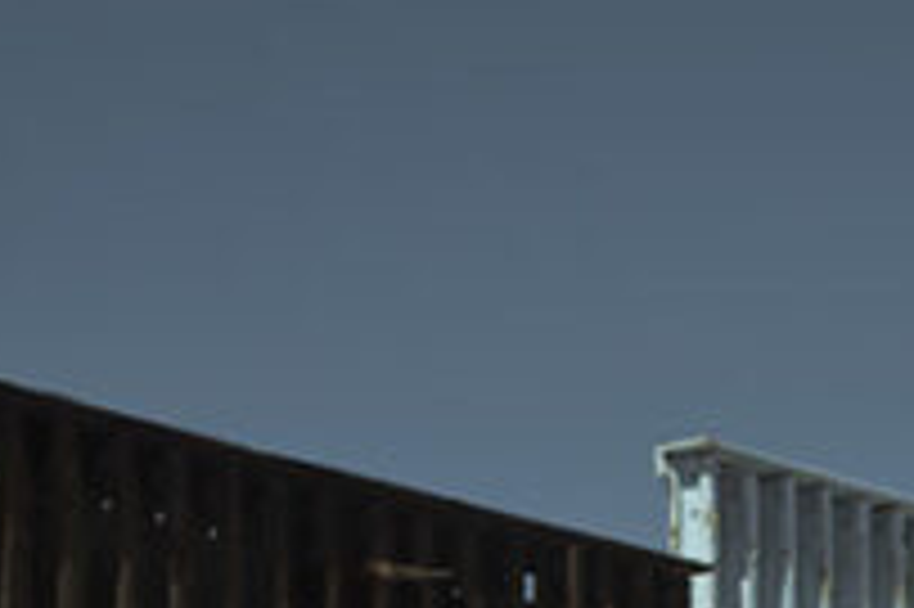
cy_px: 982
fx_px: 5733
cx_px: 756
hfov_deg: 9.1
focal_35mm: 226
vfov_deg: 6.0
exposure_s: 1/320
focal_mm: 55
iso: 100
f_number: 9
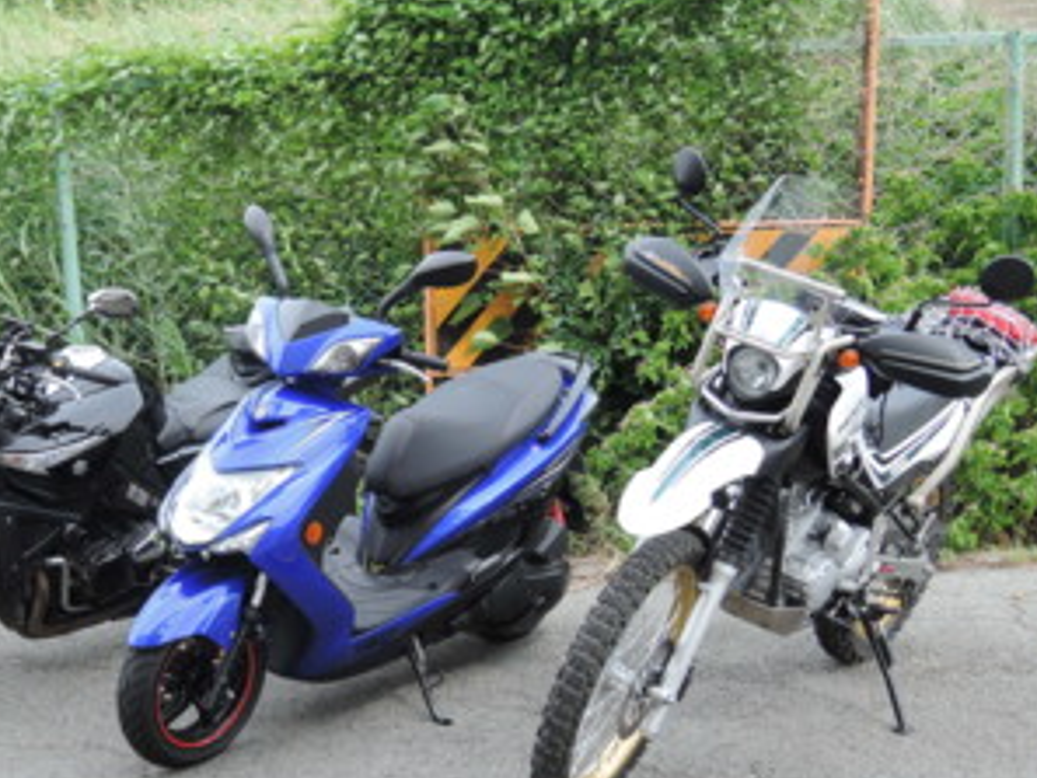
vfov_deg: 27.3
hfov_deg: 35.9
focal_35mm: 53
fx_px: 1588
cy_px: 537
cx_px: 360
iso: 80
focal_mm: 7.5
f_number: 3.5
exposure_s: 1/200
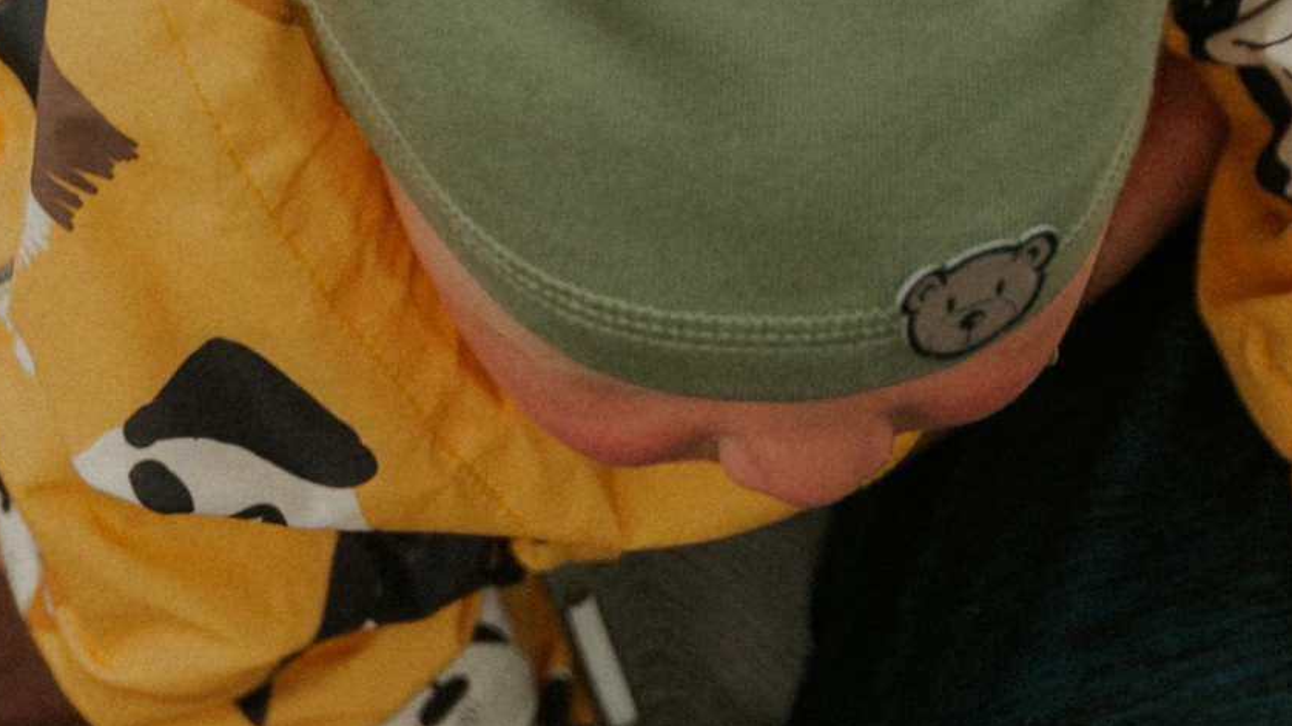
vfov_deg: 7.1
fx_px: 5754
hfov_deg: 12.8
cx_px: 695
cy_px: 1249
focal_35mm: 168
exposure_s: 1/125
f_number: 2.8
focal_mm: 35
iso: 100
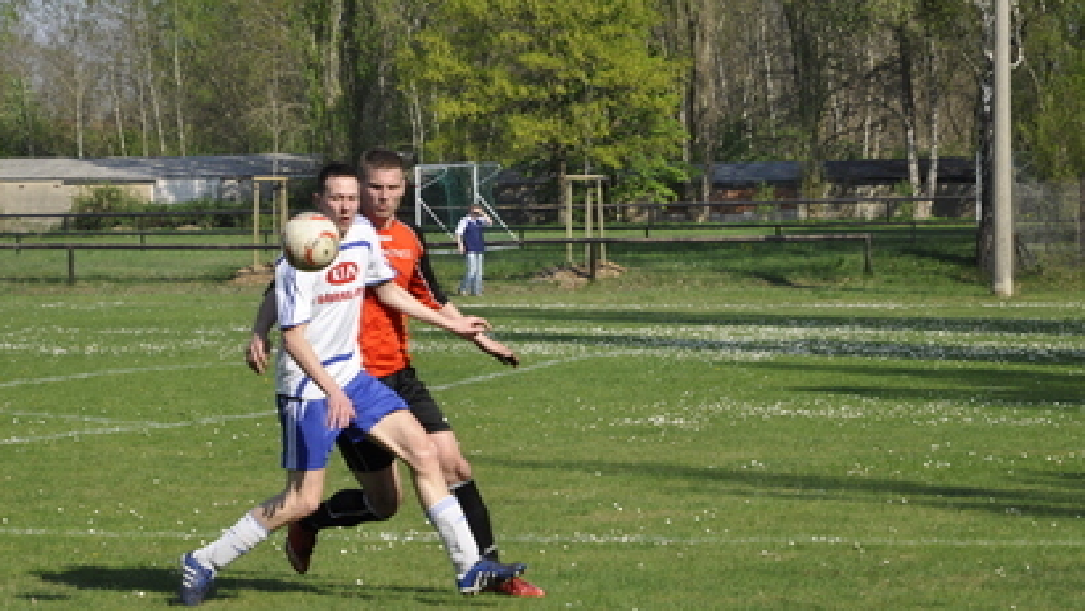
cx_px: 498
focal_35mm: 163
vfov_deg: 7.5
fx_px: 4681
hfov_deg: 13.2
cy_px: 336
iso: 400
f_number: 6.3
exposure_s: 1/1600
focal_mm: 85
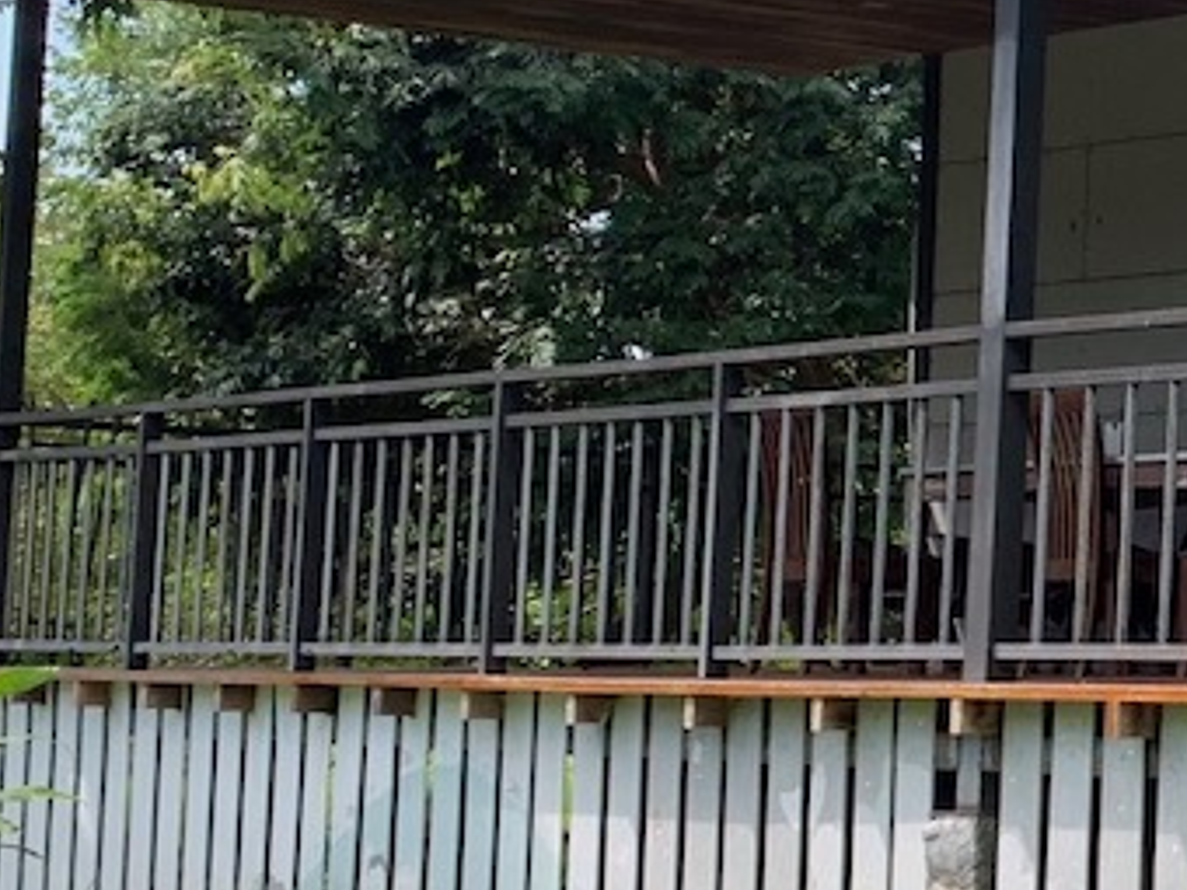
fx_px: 3360
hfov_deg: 17.5
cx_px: 1899
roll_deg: -0.4
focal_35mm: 98
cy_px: 279
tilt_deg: +5.6
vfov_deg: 15.1
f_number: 1.8
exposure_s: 1/382
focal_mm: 4.25
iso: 25
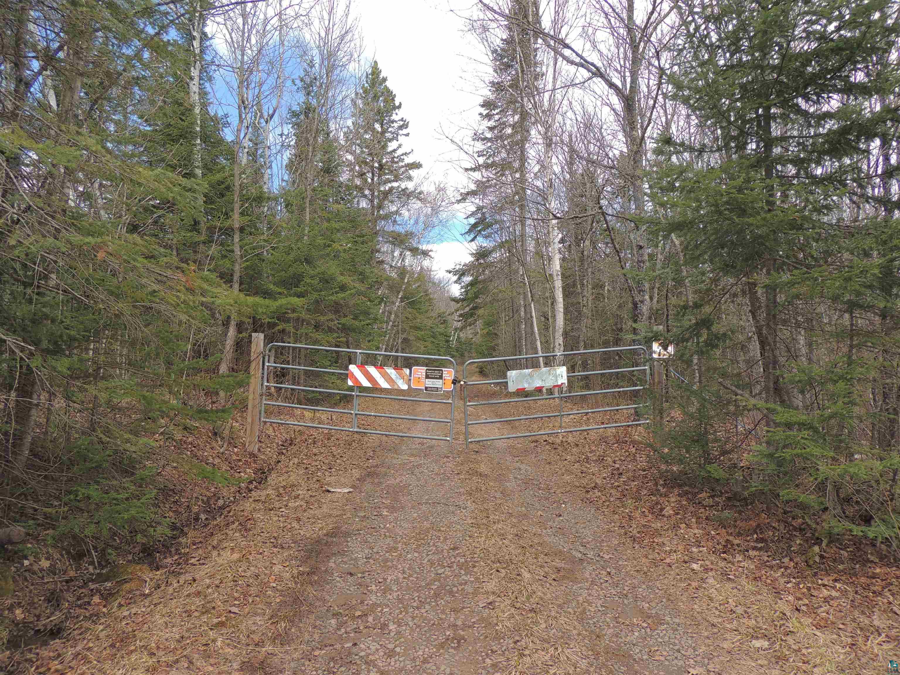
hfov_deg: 71.6
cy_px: 338
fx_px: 624
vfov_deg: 56.8
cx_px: 450
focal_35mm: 24
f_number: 3
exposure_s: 1/500
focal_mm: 4.3
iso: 100
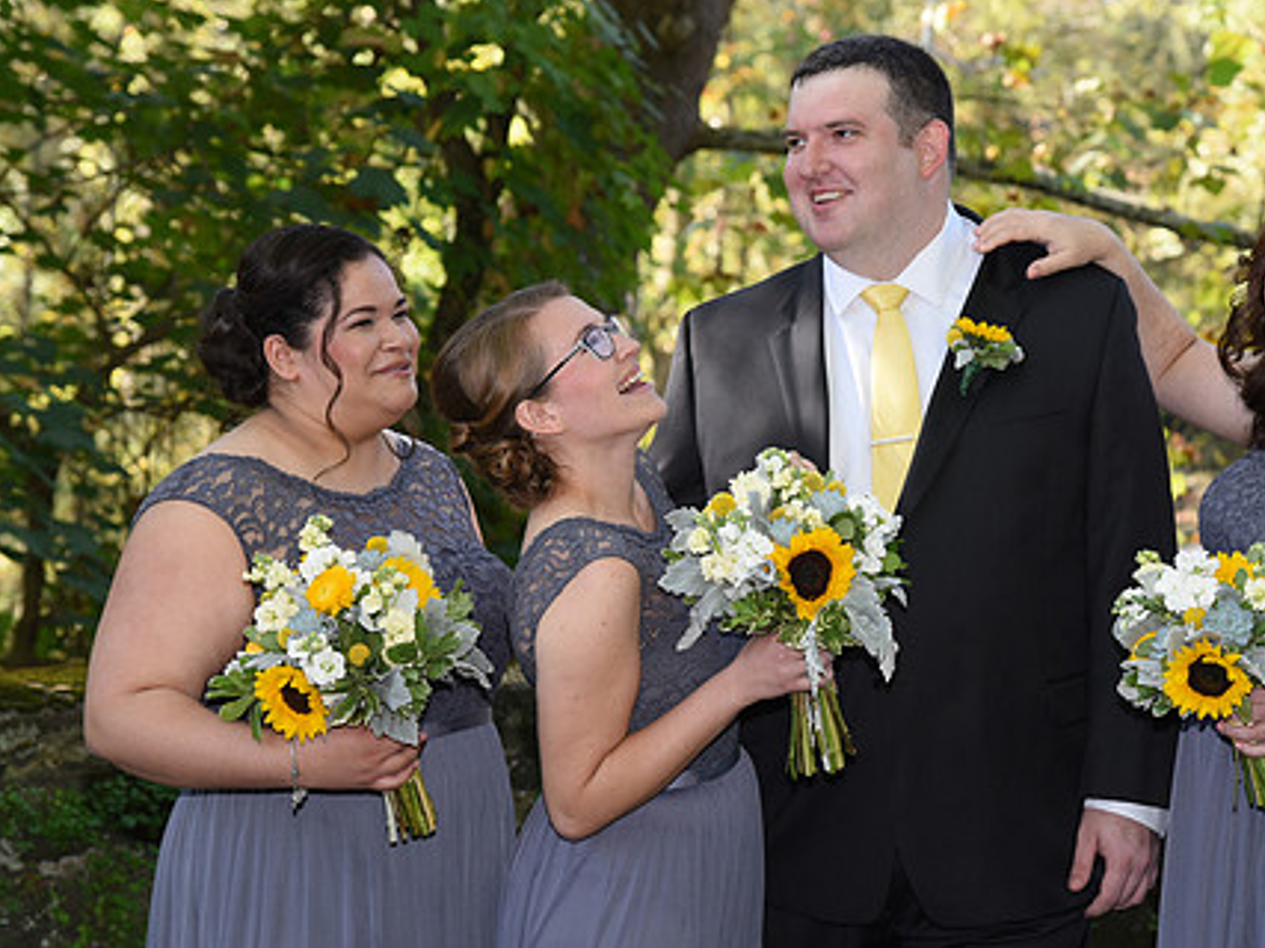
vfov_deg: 13.3
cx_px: 782
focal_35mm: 111
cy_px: 484
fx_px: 4055
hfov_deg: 17.7
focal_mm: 85
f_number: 5.6
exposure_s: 1/200
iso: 640
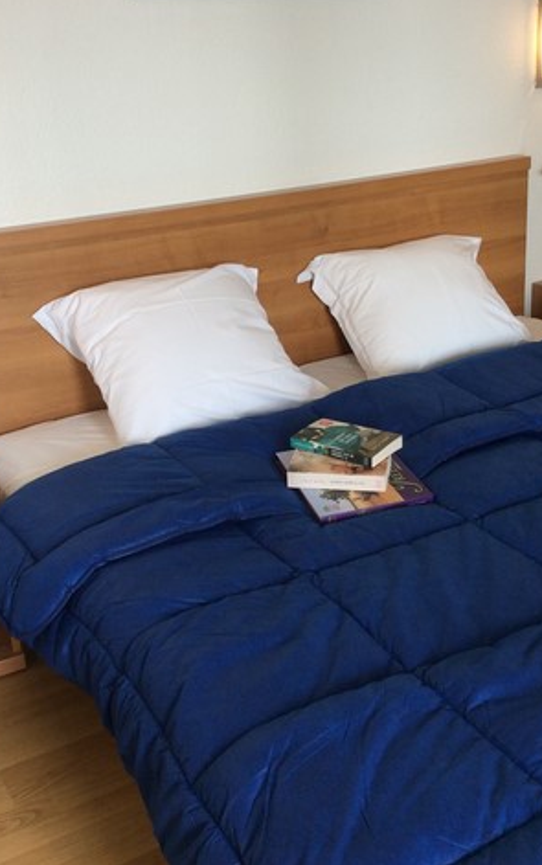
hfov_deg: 28.0
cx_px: 299
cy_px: 430
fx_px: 1086
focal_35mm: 46
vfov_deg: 43.5
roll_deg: +4.0
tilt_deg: -22.0
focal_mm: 3.3
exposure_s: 1/33
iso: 32
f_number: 2.4
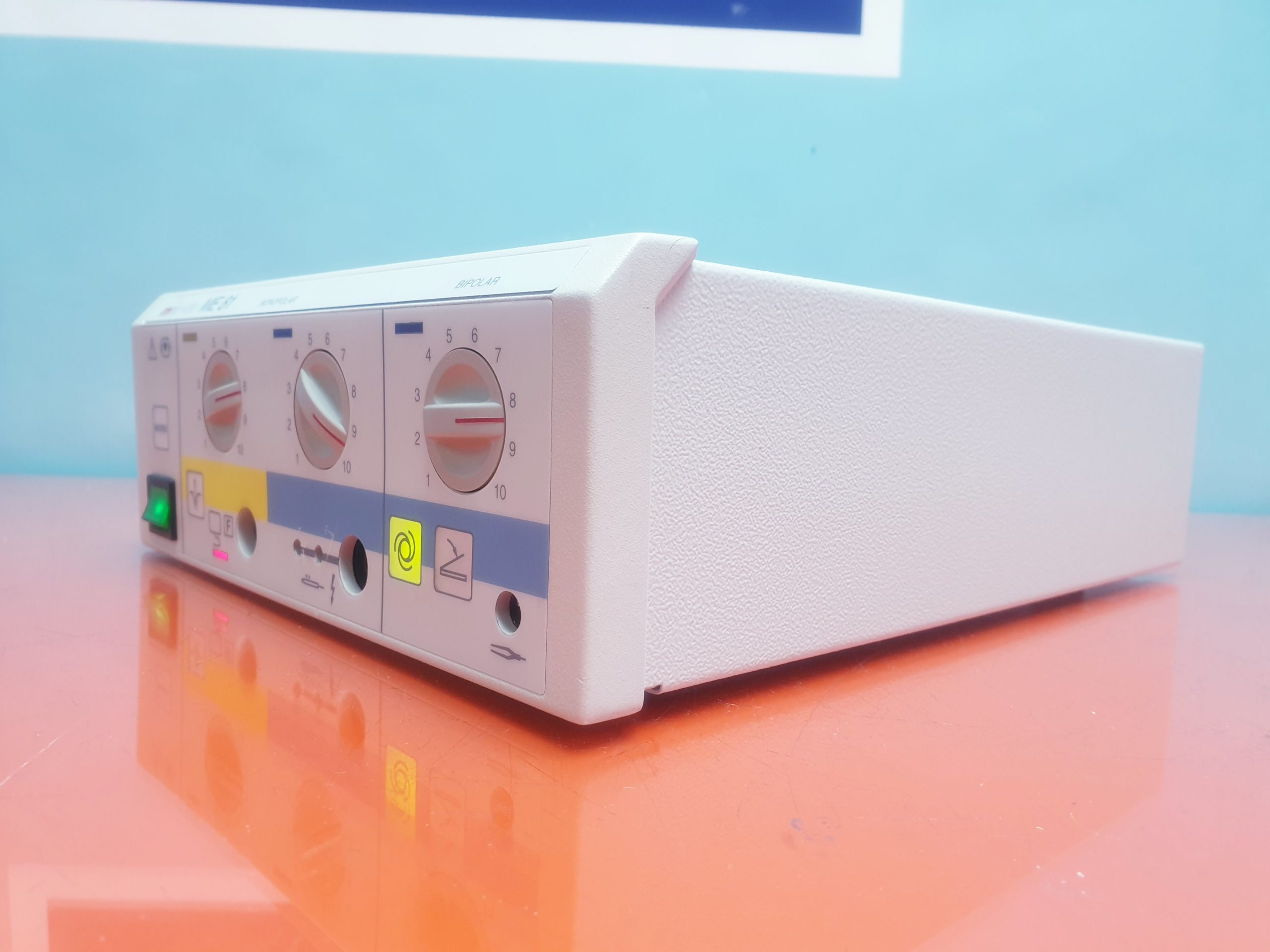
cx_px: 635
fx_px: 954
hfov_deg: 67.3
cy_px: 476
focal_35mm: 26
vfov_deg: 53.1
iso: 160
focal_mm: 4.3
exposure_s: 1/50
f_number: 2.4
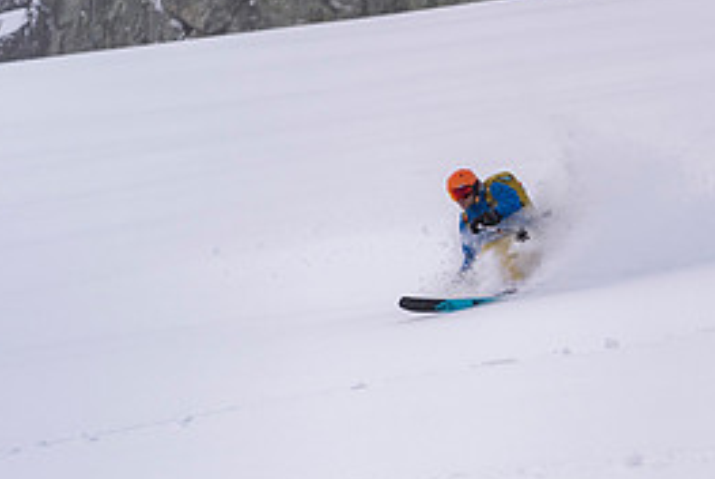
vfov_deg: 3.1
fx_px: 8768
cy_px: 336
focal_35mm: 441
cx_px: 661
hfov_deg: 4.7
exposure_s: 1/1000
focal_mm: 200
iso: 100
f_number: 4
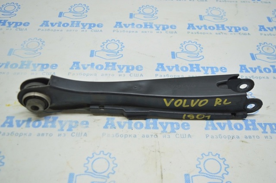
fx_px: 299
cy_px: 92
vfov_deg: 34.1
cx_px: 138
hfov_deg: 49.6
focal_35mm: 39
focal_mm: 26
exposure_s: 1/40
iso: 400
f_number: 4
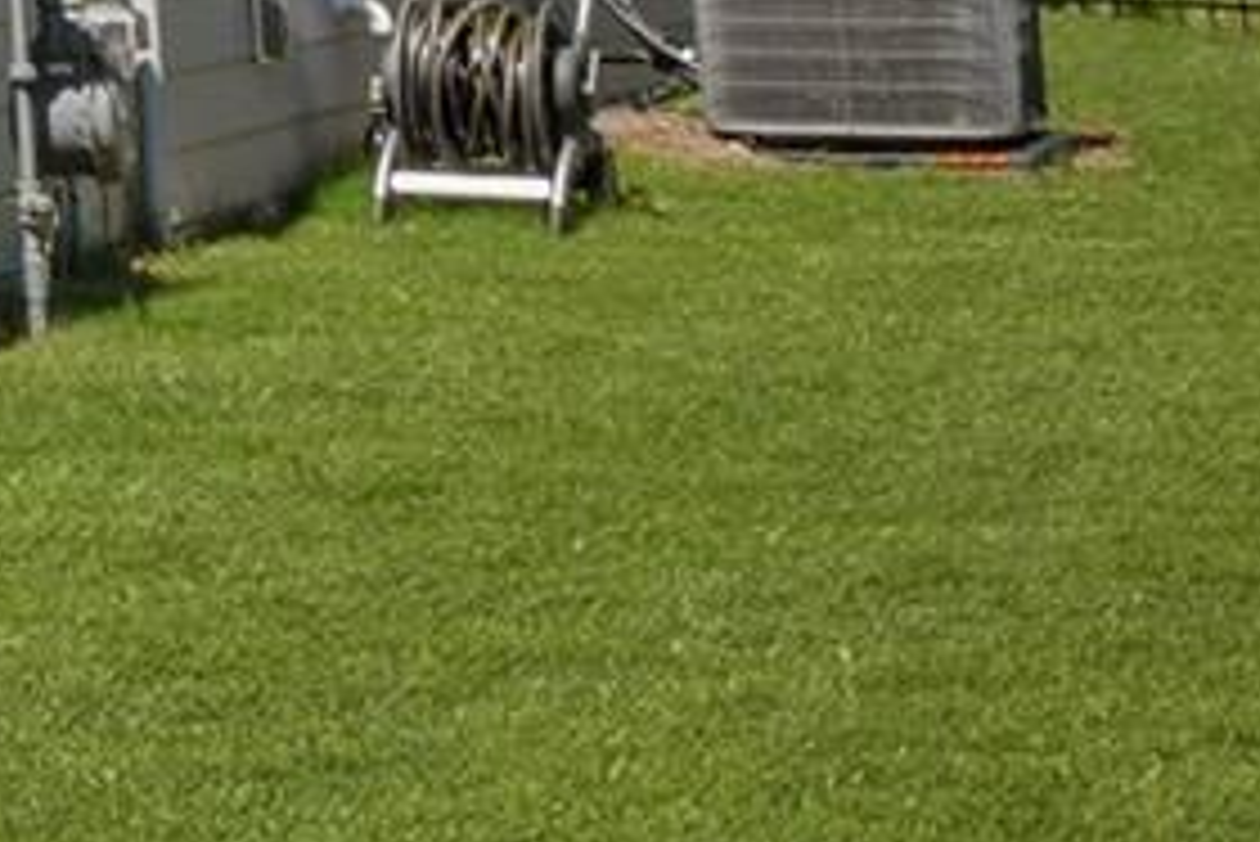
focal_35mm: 143
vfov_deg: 8.9
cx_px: -1800
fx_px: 4995
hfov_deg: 11.7
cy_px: -970
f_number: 13
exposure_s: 1/200
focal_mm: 13
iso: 100
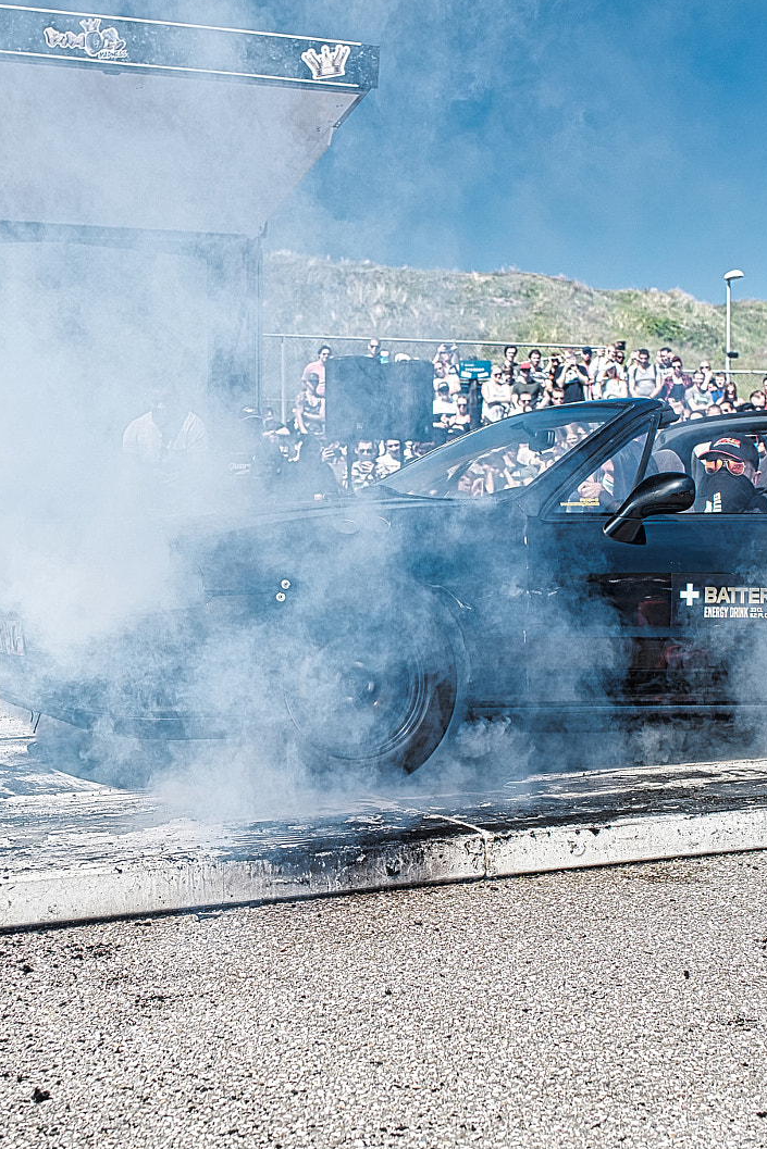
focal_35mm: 53
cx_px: 293
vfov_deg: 37.5
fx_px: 1693
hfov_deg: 25.5
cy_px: 575
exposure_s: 1/160
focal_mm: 35
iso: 100
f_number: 4
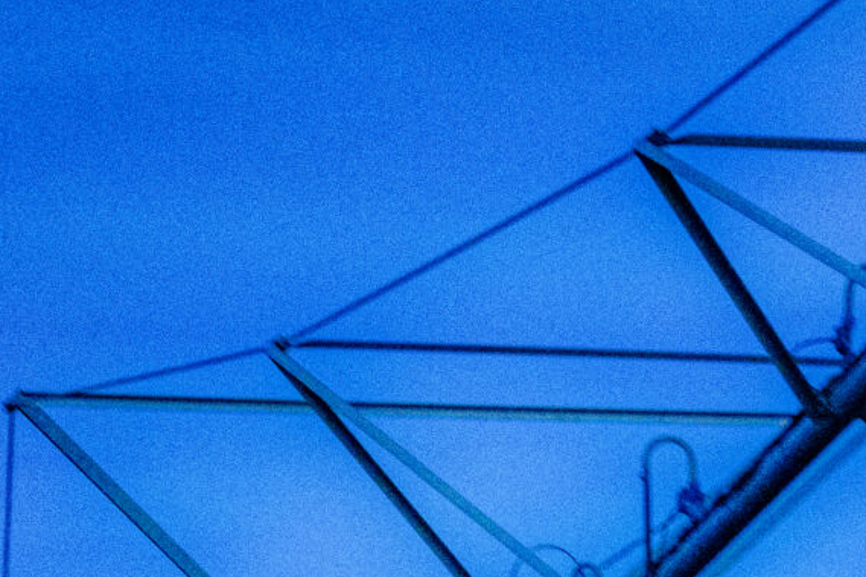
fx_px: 7575
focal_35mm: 315
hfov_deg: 6.5
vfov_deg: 4.3
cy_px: 1216
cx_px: 1219
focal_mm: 70
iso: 12800
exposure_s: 1/50
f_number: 13
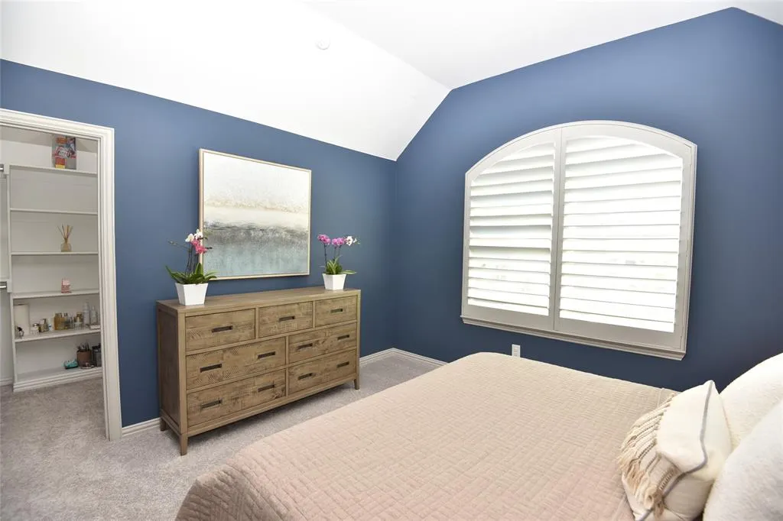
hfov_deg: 96.8
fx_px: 348
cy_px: 260
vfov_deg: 73.7
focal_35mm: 16
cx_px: 392
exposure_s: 1/60
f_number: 5
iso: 280
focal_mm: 16
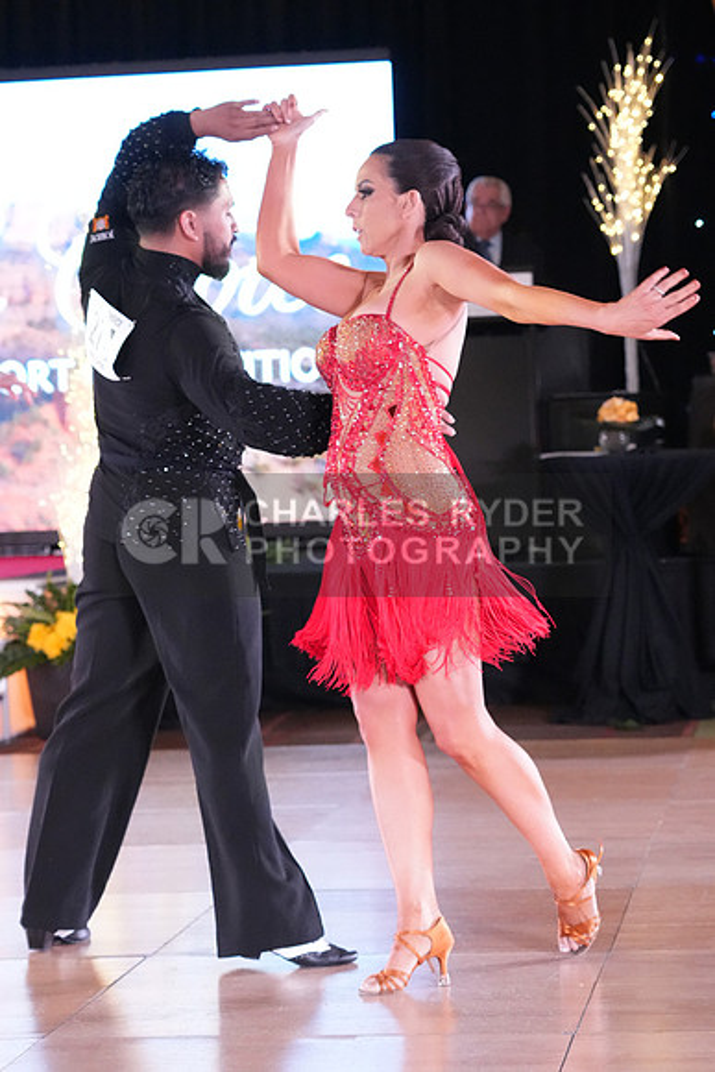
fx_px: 3215
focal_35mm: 108
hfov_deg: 12.7
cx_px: 358
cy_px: 536
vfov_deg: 18.9
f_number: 4.5
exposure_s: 1/400
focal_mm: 72
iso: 8000
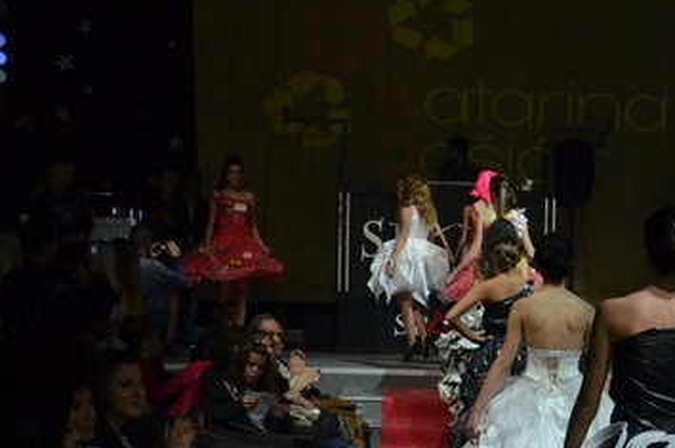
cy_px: 429
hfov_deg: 24.1
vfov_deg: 16.1
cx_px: 550
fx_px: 1556
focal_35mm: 83
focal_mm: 25
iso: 2000
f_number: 8
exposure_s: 1/250
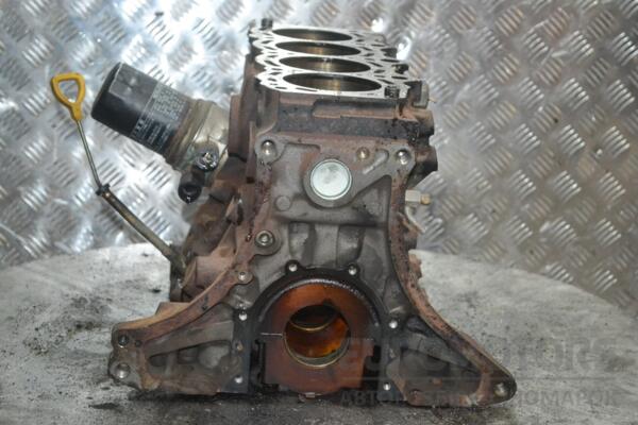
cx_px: 319
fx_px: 1462
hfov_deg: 24.6
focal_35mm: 82
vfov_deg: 16.6
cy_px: 212
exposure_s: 1/60
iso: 3200
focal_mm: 55
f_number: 5.6
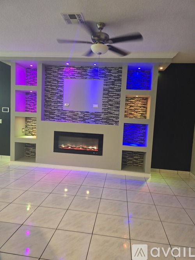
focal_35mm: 23
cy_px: 130
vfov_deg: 73.9
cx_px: 98
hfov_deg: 58.9
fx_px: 173
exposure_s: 1/60
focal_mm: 6.3
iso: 800
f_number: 1.7
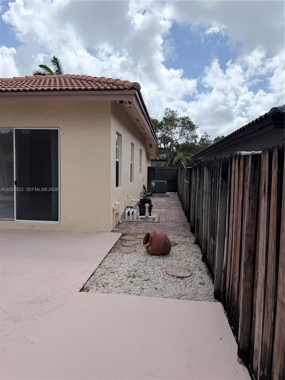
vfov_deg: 71.6
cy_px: 190
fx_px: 263
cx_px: 142
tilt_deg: -4.5
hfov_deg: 56.8
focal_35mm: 24
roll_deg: -1.9
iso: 80
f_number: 1.78
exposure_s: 1/6173
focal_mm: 6.76
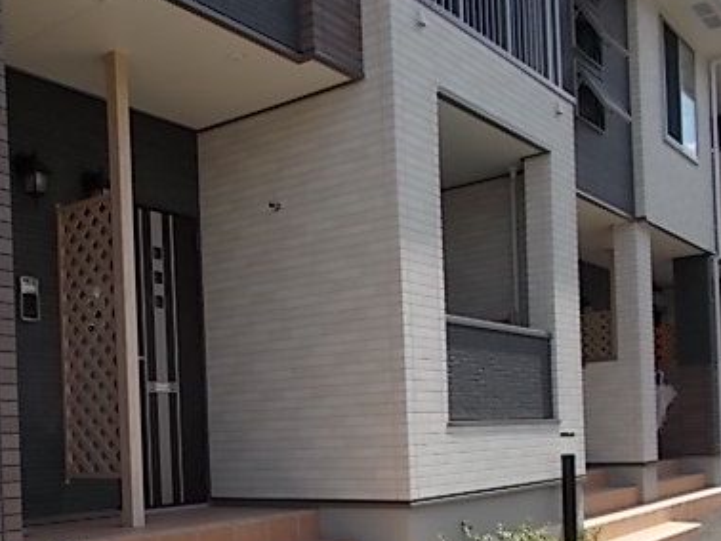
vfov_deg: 31.9
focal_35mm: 44
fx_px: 917
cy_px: 444
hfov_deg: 42.4
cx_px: 242
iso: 80
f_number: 8
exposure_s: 1/100
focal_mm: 4.6
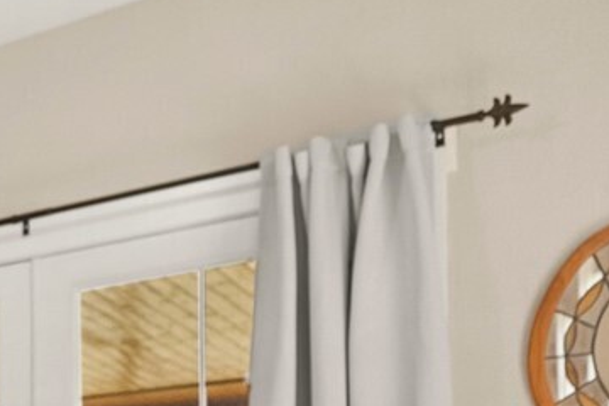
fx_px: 1116
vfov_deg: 18.6
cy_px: 582
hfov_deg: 20.8
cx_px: -495
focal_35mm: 66
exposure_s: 1/15
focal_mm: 14
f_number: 2.8
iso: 400
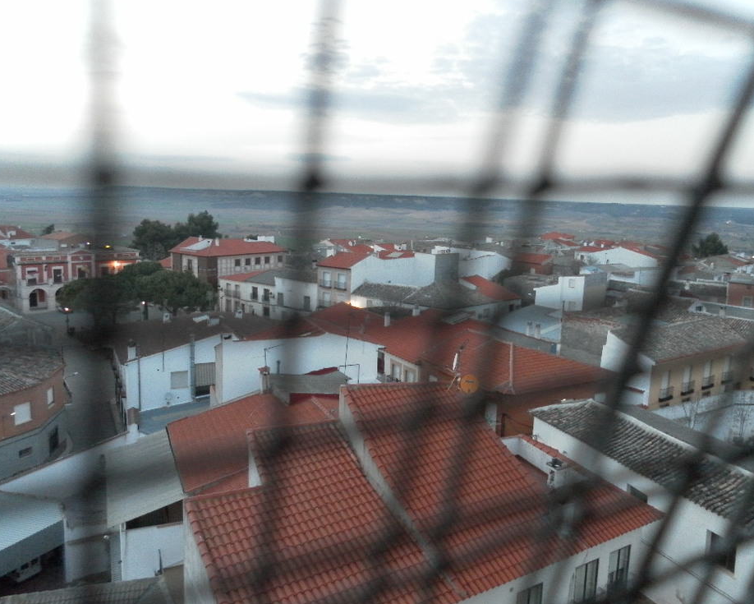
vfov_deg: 48.5
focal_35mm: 30
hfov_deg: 58.7
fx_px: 670
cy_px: 307
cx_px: 397
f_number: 3.2
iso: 320
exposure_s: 1/50
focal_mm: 4.9
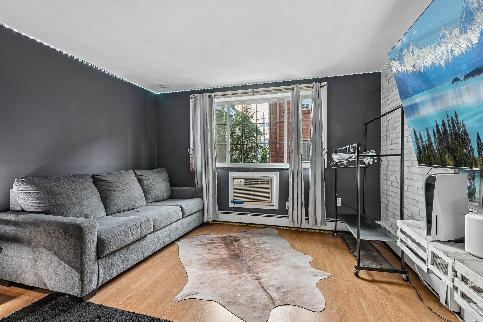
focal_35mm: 16
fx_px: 215
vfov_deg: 73.7
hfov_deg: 96.7
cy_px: 161
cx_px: 242
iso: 400
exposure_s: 1/3.33
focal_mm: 16
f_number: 8
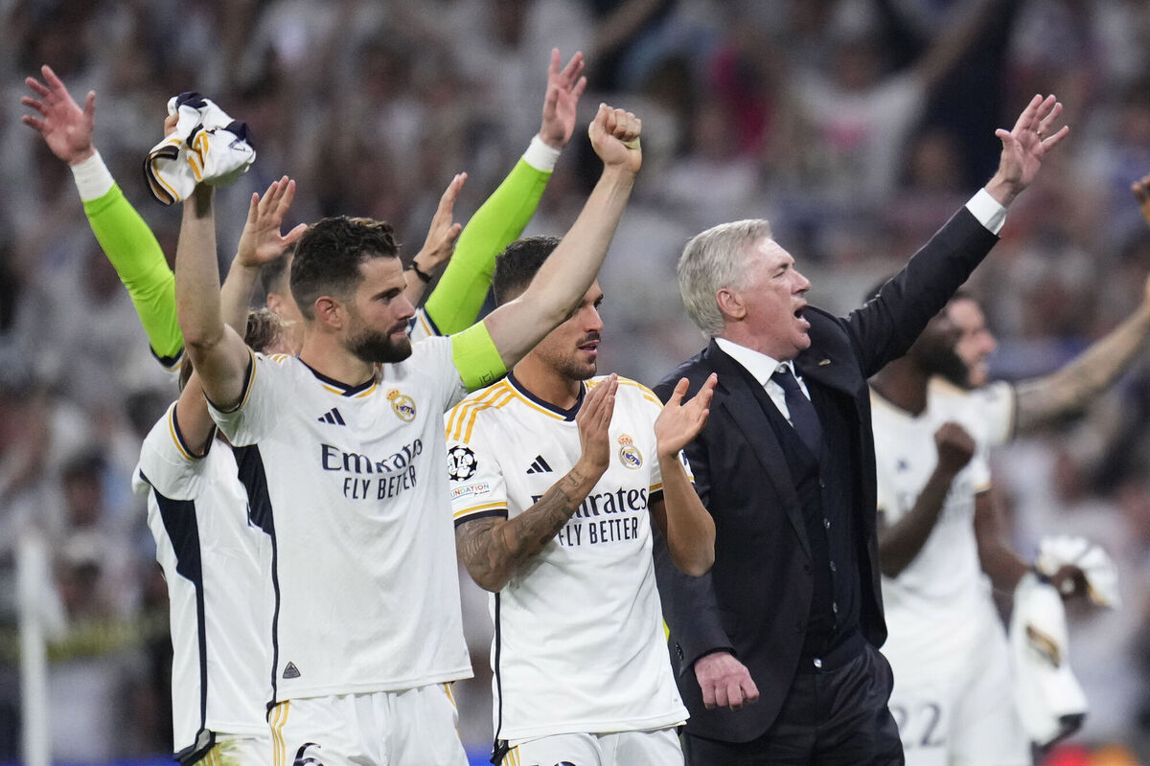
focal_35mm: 400
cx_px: 575
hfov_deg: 5.2
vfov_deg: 3.4
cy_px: 383
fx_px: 12777
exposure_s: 1/2500
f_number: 2.8
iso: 3200
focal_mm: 400
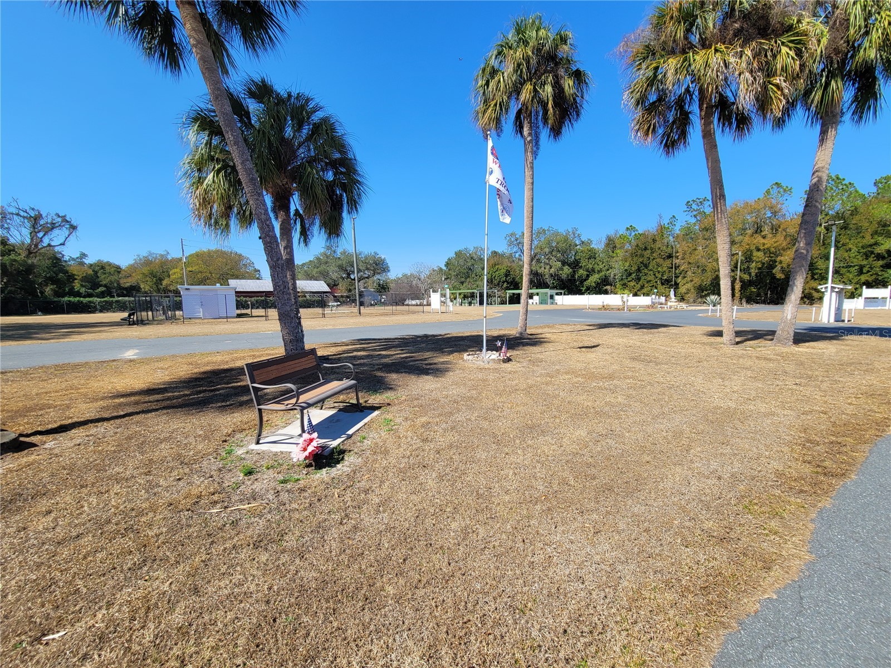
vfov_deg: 89.9
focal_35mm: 13
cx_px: 446
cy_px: 334
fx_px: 335
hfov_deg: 106.2
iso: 50
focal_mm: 2.2
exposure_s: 1/1311
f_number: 2.2
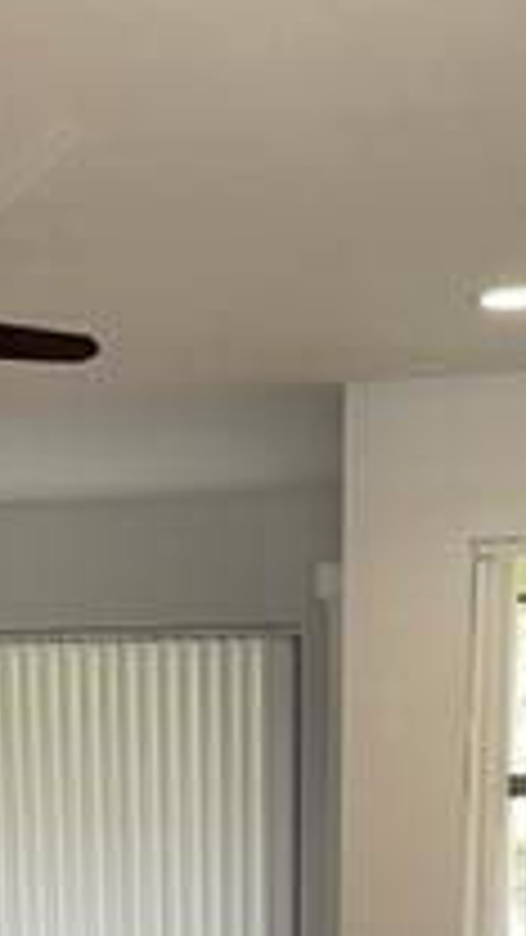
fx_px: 2157
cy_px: 1210
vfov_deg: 22.0
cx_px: 193
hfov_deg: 13.9
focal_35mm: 87
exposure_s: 1/60
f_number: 1.6
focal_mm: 5.1
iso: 100
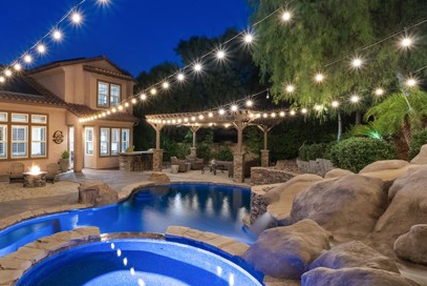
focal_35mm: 22
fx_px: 261
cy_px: 140
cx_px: 130
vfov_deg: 57.3
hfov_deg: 75.2
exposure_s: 15
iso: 100
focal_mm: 14
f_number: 9
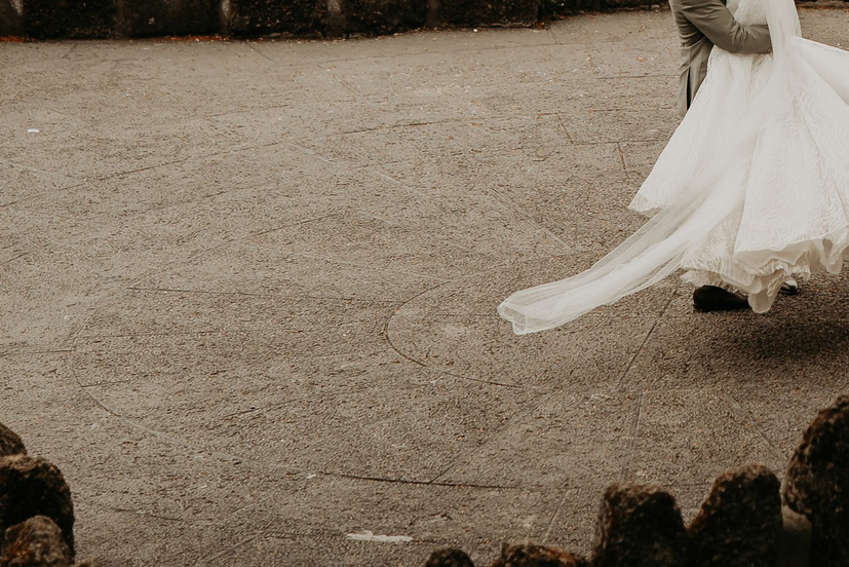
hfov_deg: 7.8
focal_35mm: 263
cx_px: 966
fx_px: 6204
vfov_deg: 5.2
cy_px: -284
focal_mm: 85
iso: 100
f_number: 1.6
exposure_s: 1/1250
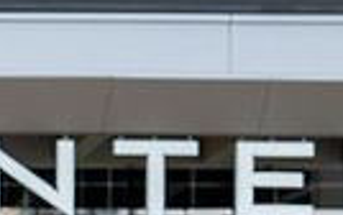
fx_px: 2966
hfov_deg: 6.5
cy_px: 559
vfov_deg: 4.1
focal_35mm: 317
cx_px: -174
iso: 200
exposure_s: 1/800
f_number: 2
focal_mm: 50
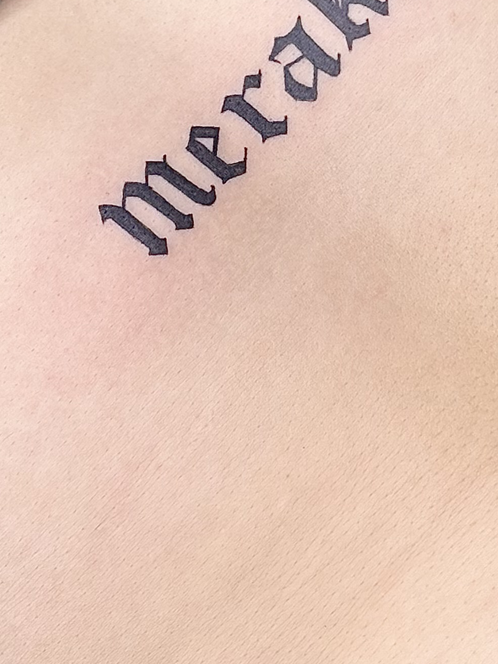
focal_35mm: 148
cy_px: 115
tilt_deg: -69.8
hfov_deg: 9.9
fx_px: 2839
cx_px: 523
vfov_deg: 13.3
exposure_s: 1/120
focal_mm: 6.76
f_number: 1.78
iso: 64
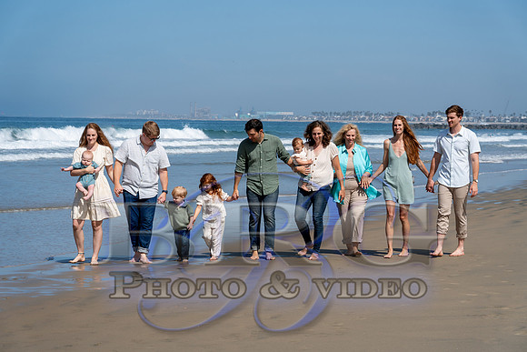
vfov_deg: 11.7
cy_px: 176
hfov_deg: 17.5
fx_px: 1713
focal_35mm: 117
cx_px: 264
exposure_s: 1/640
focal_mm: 117
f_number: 9
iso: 160
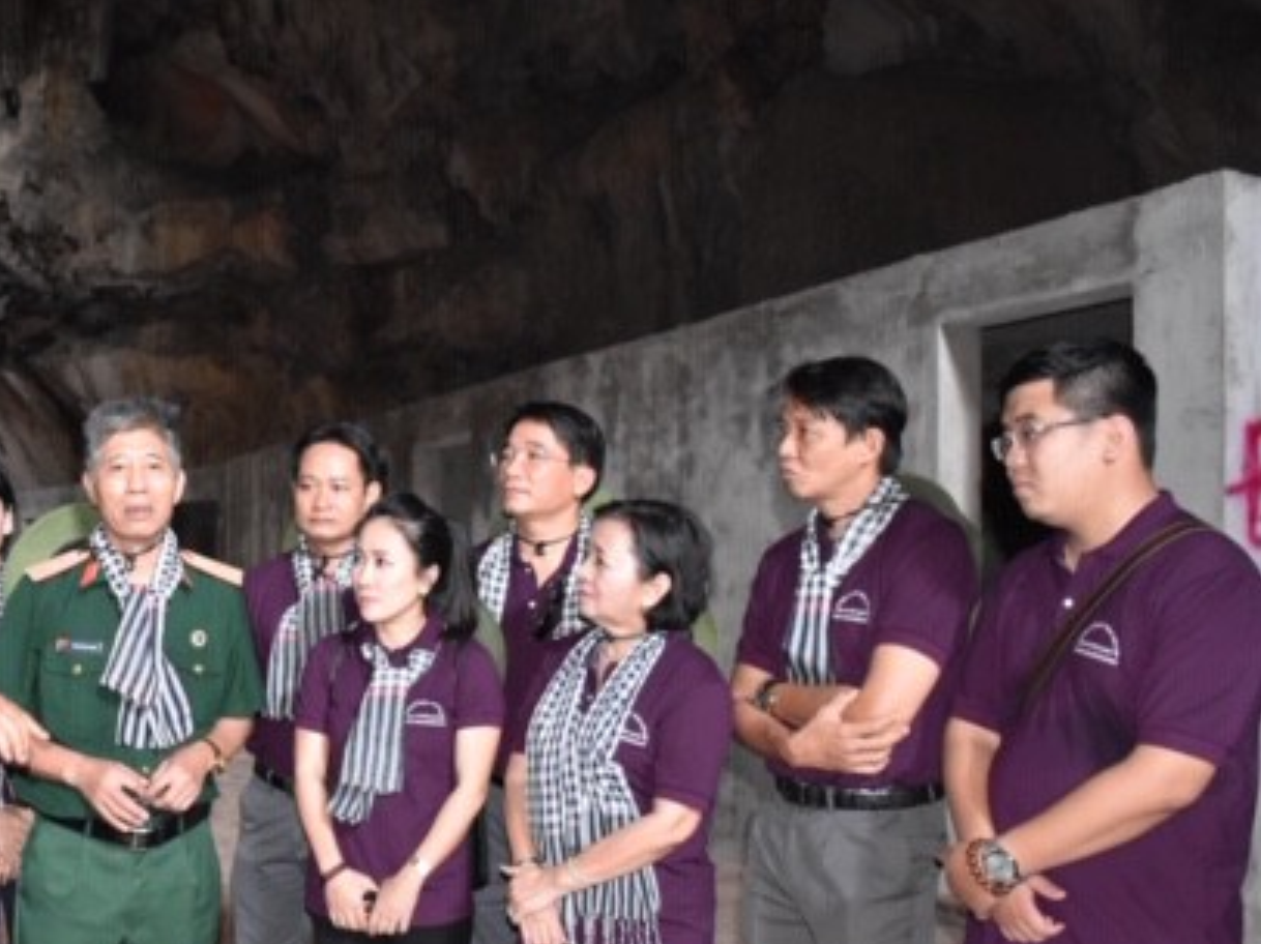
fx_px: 1493
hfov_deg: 44.3
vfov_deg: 35.0
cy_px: 562
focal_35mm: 41
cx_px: 320
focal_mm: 18
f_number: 3.5
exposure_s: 1/60
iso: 2800
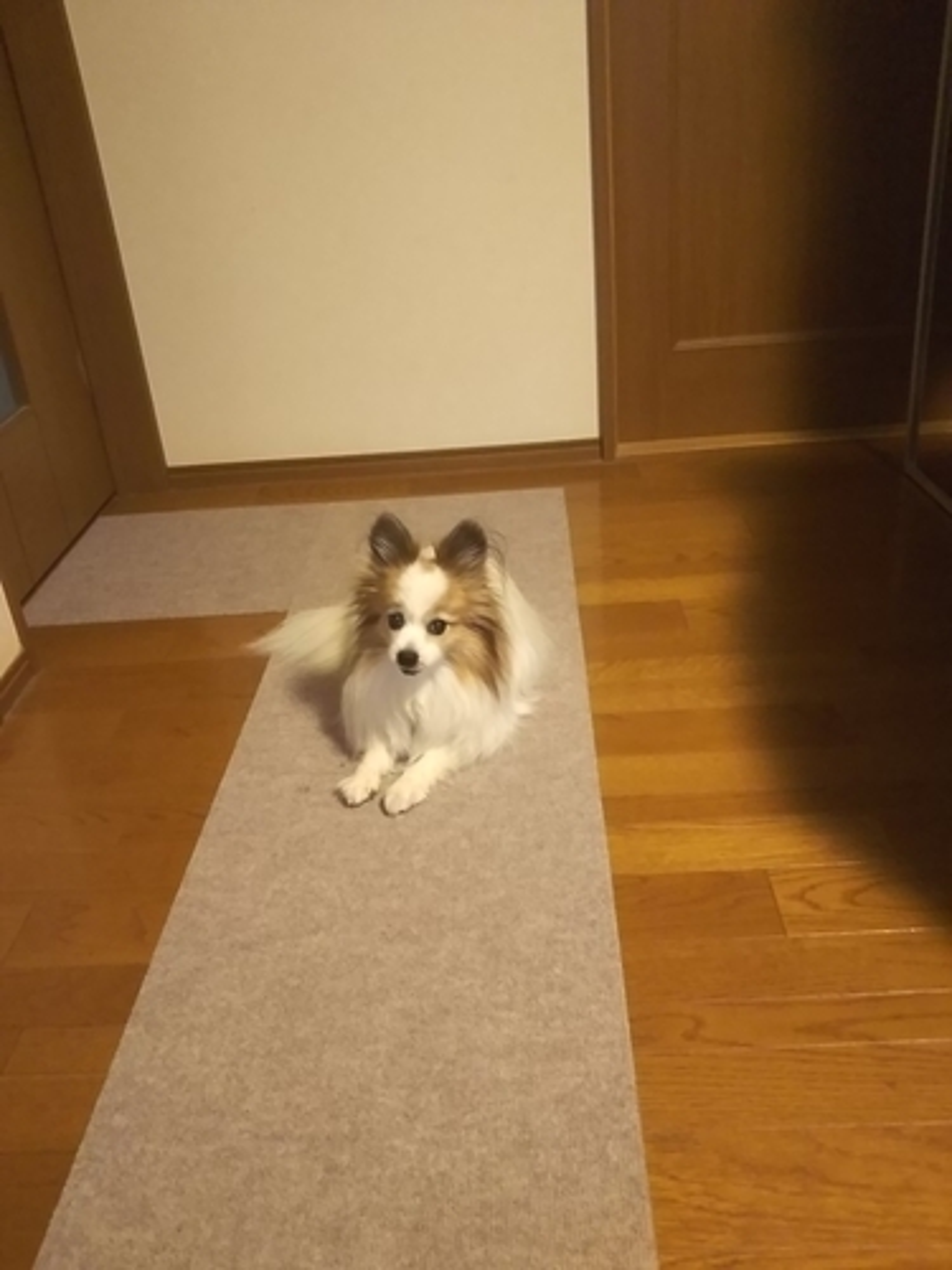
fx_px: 1100
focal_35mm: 30
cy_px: 635
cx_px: 476
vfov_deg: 60.0
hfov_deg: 46.8
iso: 640
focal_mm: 4
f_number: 2.2
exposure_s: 1/13
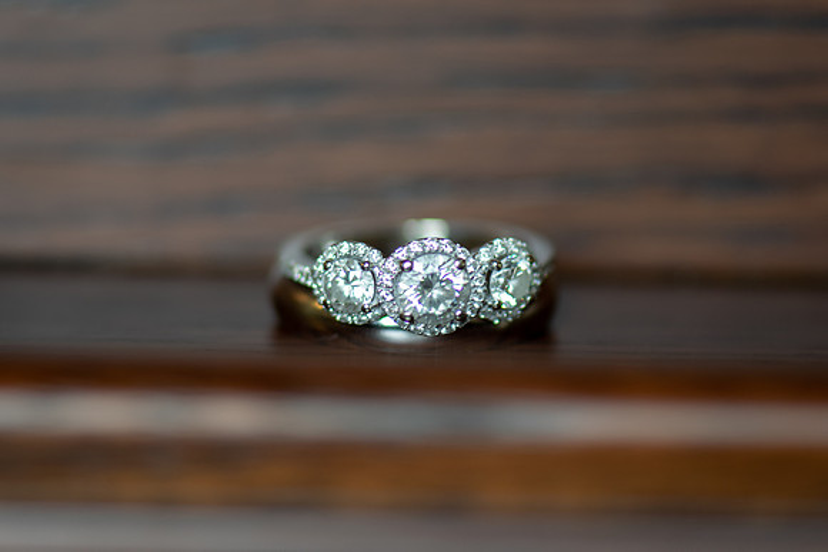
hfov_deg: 10.3
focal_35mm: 199
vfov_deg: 6.9
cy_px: 296
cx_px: 411
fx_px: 4574
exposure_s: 1/80
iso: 180
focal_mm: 105
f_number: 3.2
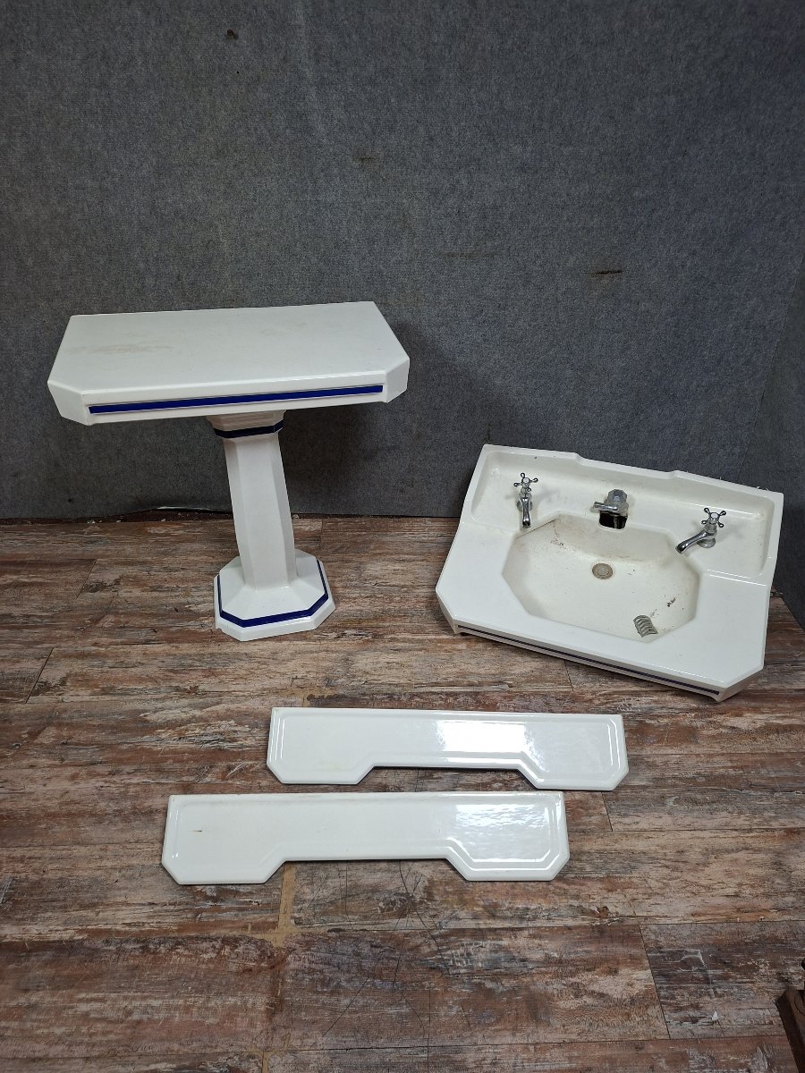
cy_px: 536
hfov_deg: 58.9
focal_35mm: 23
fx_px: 713
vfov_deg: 73.9
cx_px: 402
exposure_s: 1/33
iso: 400
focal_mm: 5.54
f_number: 1.8
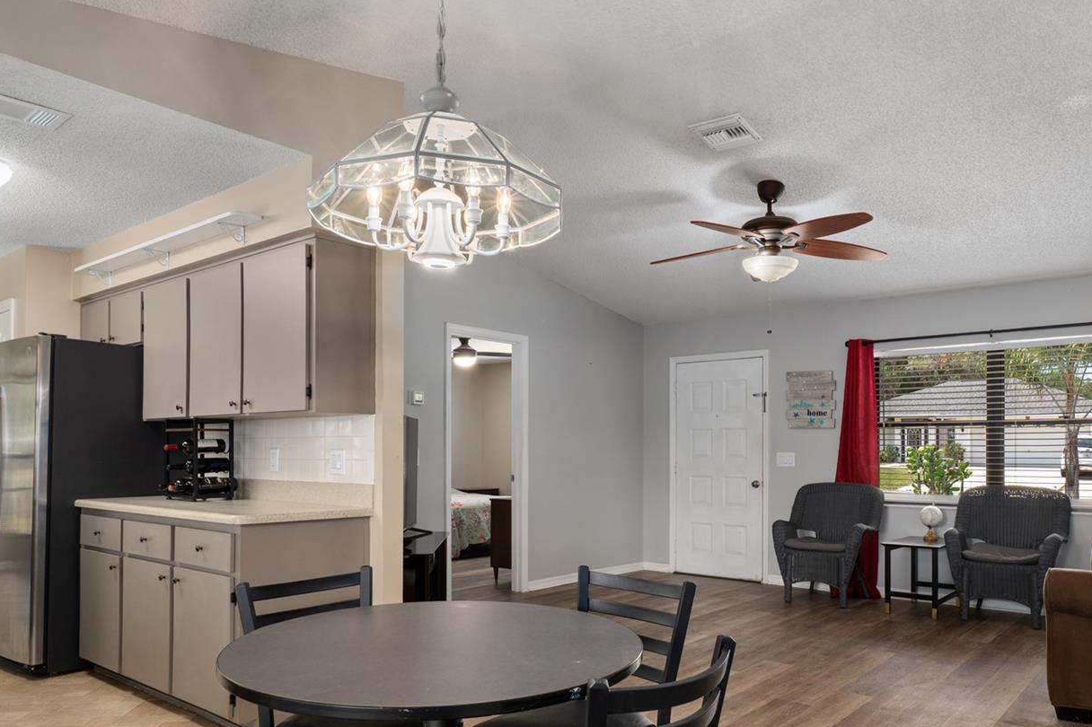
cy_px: 447
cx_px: 578
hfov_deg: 70.1
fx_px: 778
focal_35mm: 26
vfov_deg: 49.7
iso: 320
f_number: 8
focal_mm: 13
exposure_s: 1/3
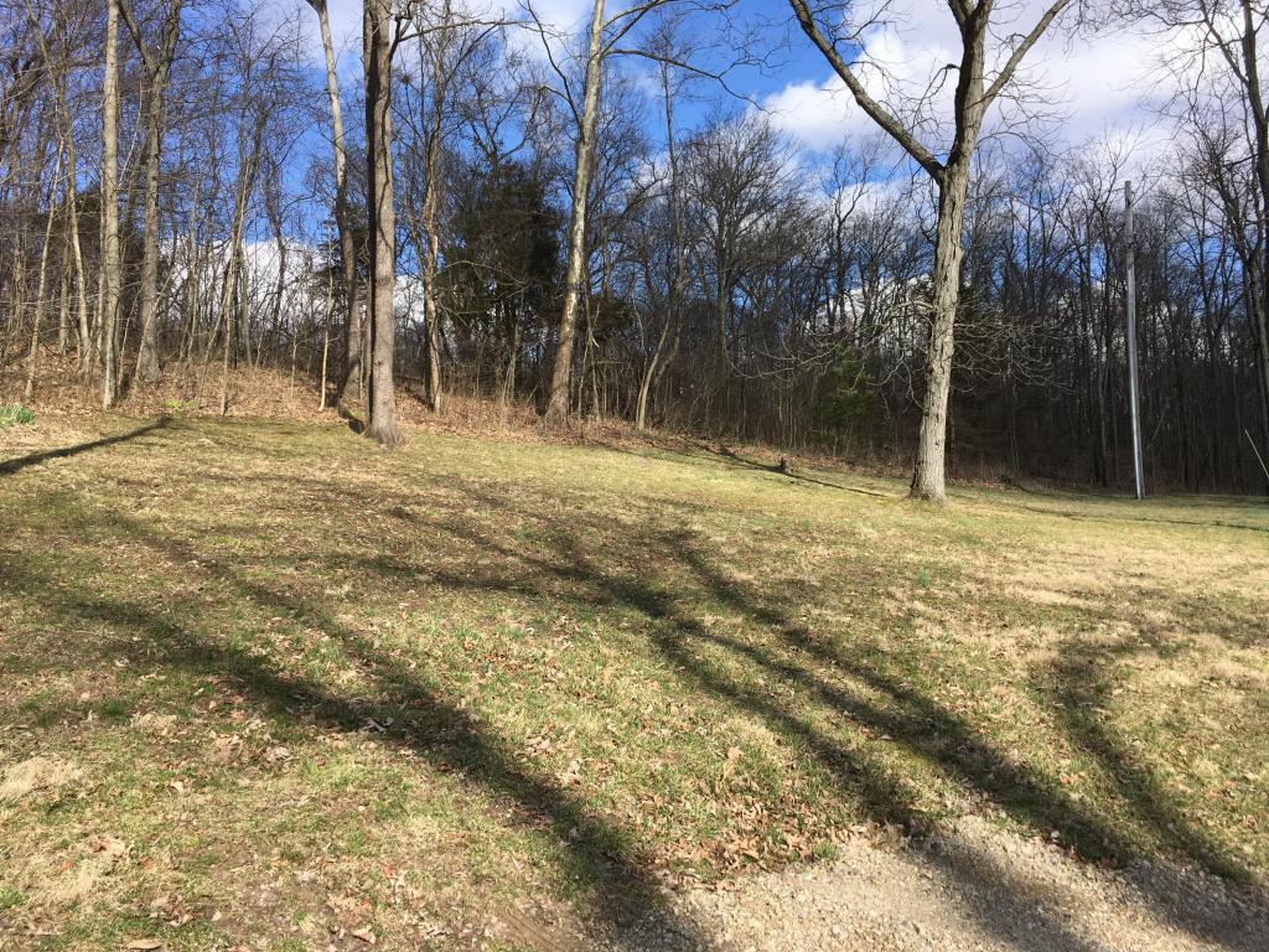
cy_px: 476
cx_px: 634
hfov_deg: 61.7
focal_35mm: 29
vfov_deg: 48.2
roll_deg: +3.0
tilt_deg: +3.6
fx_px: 1063
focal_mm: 4.15
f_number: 2.2
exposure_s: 1/974
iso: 25
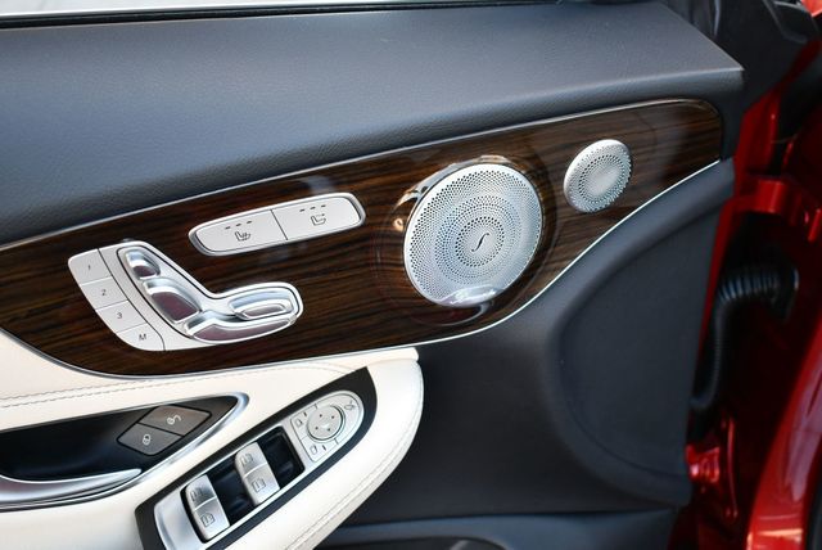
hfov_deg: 42.7
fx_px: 1051
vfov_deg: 29.3
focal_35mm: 46
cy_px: 275
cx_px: 411
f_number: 3.8
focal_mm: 23
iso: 500
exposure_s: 1/250
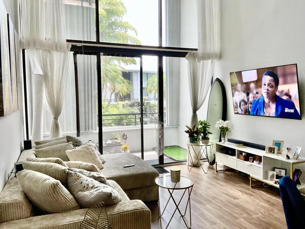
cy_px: 114
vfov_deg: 48.2
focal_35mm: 29
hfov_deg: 61.7
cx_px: 152
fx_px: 256
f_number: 1.8
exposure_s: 1/60
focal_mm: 3
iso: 100
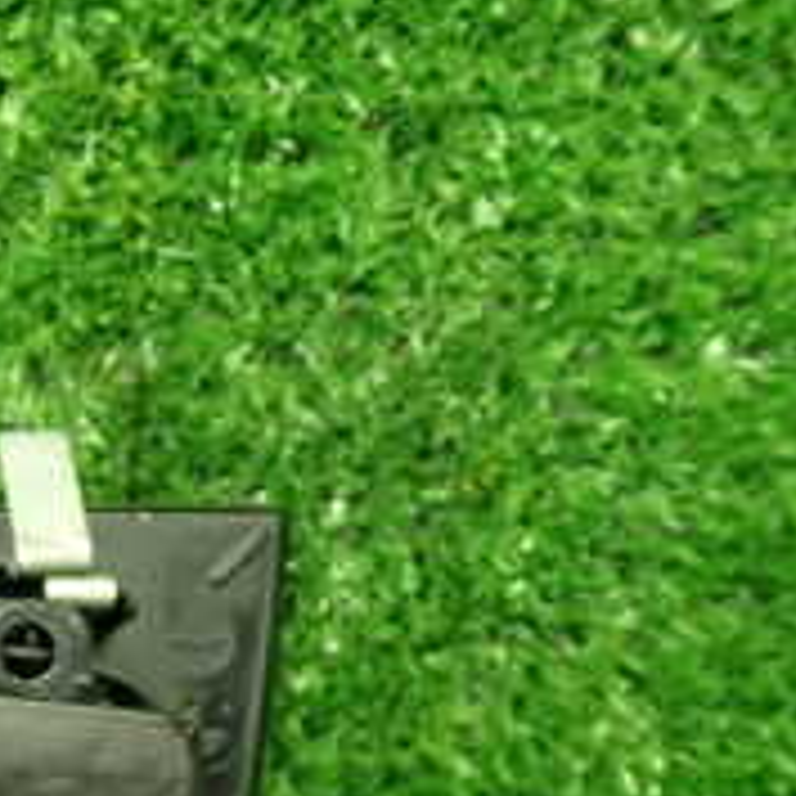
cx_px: -544
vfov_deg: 18.2
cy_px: 998
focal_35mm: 90
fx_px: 2341
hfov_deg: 16.7
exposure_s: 1/30
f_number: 2.3
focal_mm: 5.4
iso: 250
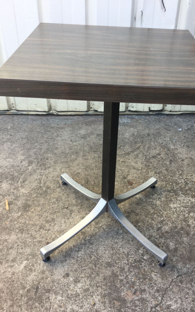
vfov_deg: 55.3
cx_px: 116
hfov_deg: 36.2
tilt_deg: -35.4
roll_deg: -3.8
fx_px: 298
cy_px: 163
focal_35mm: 35
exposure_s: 1/116
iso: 25
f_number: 2.4
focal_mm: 3.3
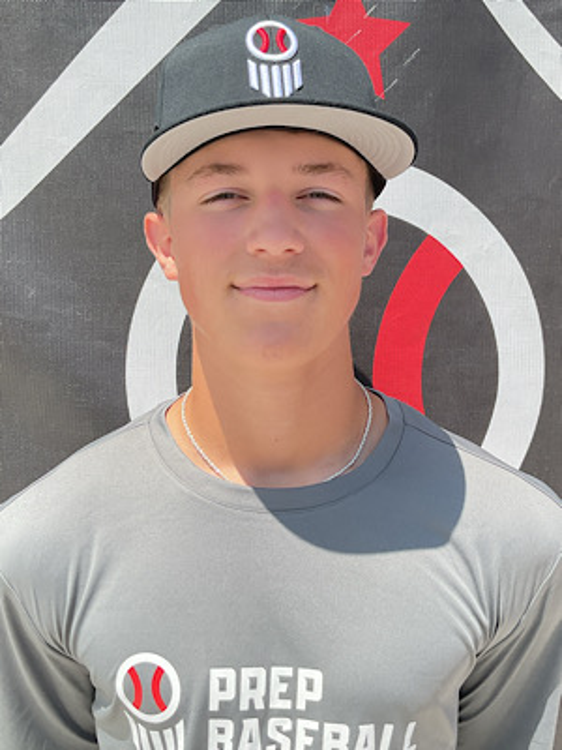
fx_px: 628
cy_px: 375
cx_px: 281
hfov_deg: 48.2
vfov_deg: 61.7
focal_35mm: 29
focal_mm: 3
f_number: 1.8
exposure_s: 1/1250
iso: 16
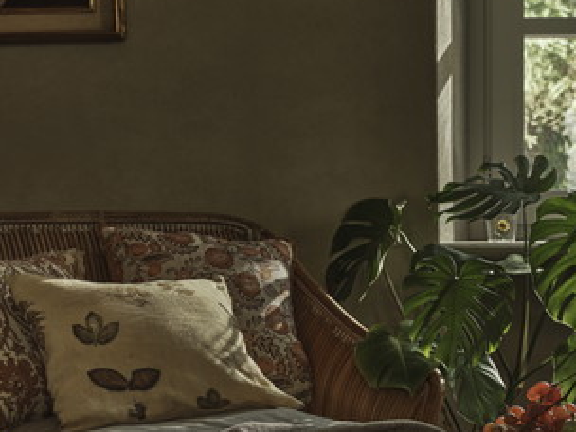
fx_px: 1398
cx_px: 277
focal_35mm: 84
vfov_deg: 17.5
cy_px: 281
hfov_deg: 23.3
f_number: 9
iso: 50
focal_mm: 64
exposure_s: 1/13
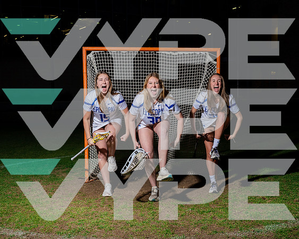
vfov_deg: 34.1
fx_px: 390
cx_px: 148
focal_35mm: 44
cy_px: 121
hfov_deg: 42.0
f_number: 8
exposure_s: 1/250
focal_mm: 35
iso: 250
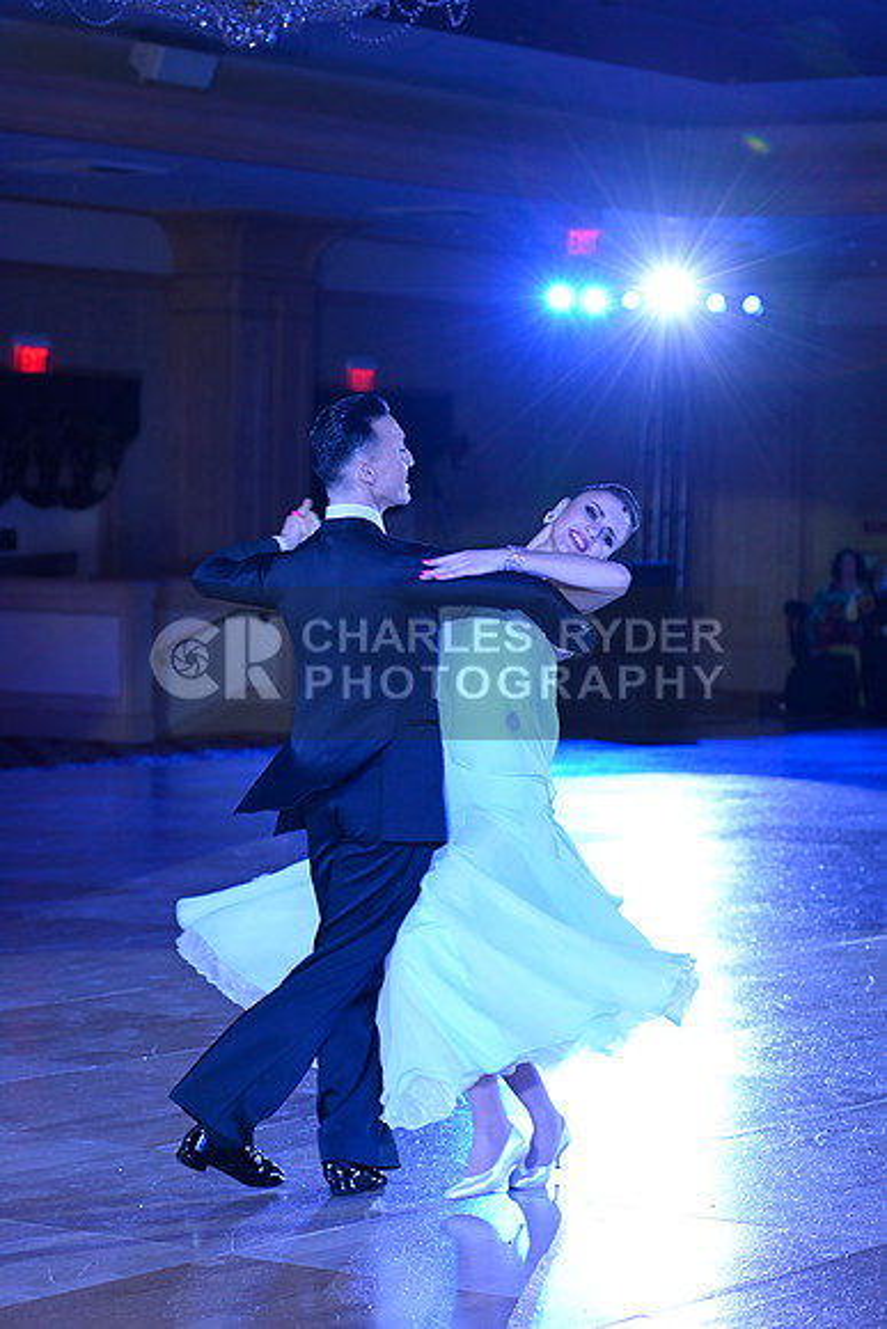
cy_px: 664
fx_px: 4063
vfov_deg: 18.6
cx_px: 444
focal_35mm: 110
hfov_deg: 12.5
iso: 1600
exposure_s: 1/200
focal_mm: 110
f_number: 4
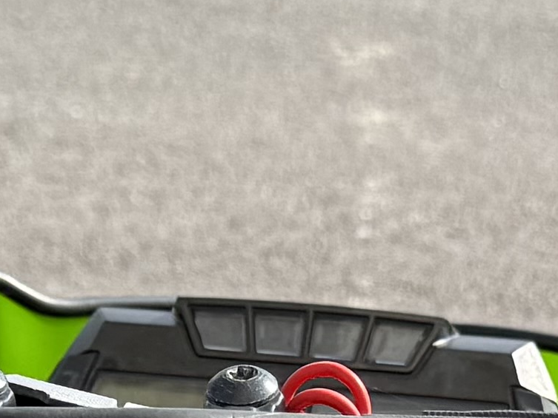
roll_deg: -0.2
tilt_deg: -25.6
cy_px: 852
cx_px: 228
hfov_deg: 10.9
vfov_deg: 7.8
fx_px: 2934
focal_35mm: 182
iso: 80
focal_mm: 6.76
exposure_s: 1/2299
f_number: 1.78
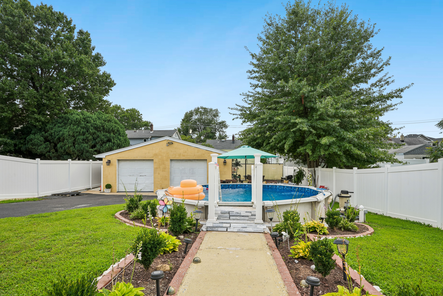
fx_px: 250
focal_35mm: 20
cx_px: 222
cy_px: 148
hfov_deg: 83.1
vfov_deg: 61.2
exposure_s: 1/100
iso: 80
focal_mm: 20.3
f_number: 10
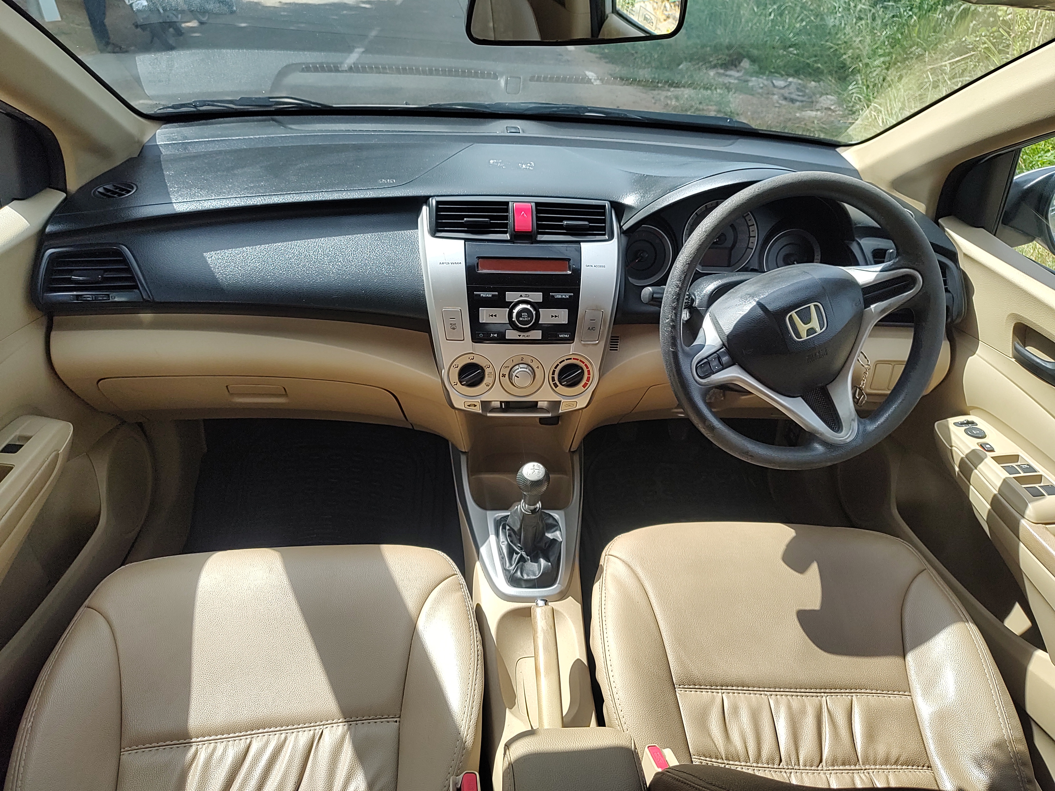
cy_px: 396
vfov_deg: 58.9
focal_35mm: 23
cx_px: 528
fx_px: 701
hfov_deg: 73.9
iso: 100
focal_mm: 5.56
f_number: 1.8
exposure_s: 1/787
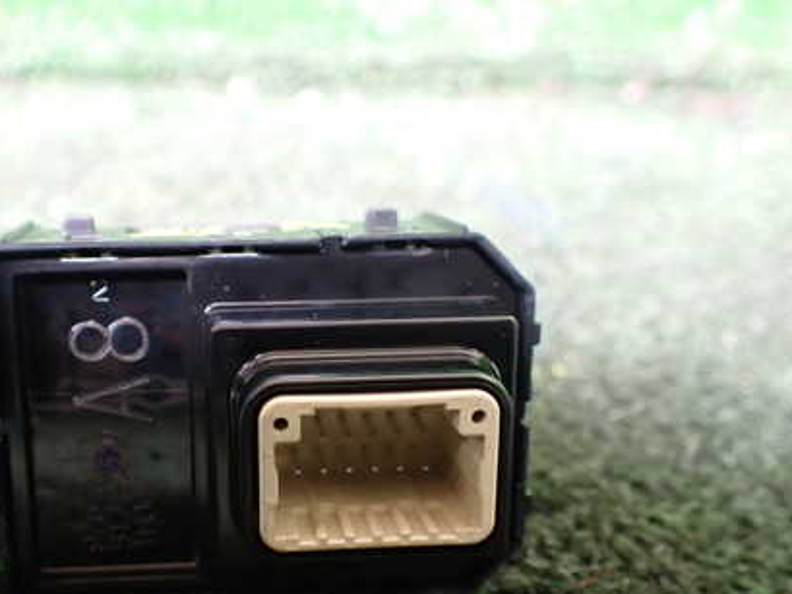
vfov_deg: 32.7
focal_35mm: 44
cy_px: 373
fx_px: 1007
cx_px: 265
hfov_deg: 42.4
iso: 800
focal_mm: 5.4
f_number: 2.3
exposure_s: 1/60
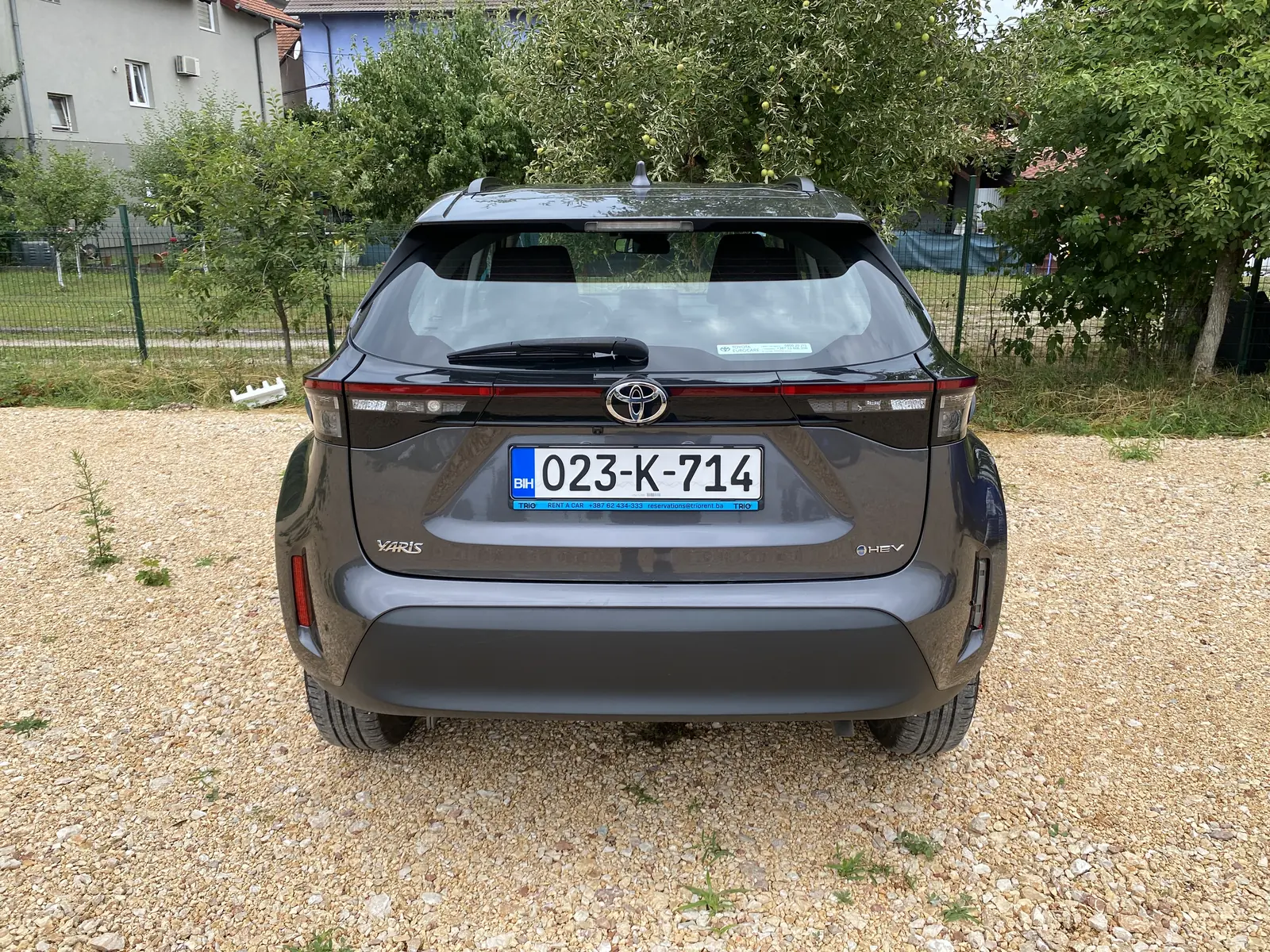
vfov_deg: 53.1
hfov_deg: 67.3
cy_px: 476
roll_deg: -0.2
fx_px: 954
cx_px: 635
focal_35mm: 26
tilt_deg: -17.3
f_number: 1.8
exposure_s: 1/1043
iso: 32
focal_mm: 4.25
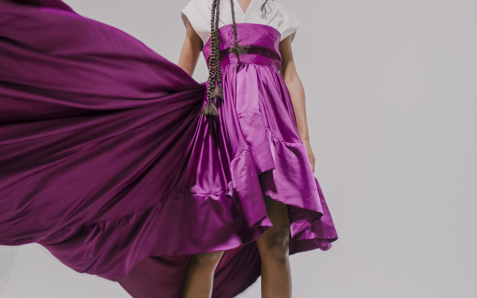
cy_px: 107
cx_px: 237
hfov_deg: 41.1
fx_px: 637
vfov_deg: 26.2
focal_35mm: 49
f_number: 1.8
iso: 400
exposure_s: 1/60
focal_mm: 17
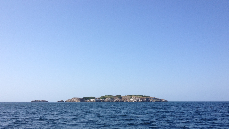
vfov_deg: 30.3
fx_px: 237
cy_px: 84
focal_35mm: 39
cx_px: 115
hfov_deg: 51.6
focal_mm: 4.28
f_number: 2.4
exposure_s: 1/1905
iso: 50
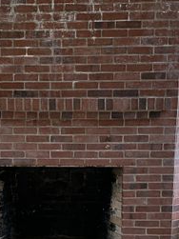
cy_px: 205
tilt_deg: -10.5
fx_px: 573
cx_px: 38
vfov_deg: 23.1
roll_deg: +0.0
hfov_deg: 17.6
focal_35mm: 83
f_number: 1.8
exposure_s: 1/85
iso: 100
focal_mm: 4.25
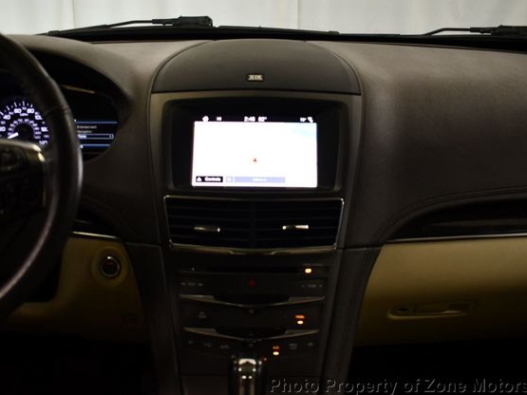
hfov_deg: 45.8
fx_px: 624
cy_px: 200
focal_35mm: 41
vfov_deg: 35.1
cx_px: 257
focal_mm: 25
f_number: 4
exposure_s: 1/125
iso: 1250
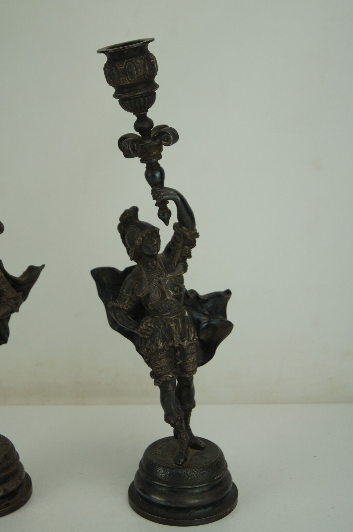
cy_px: 266
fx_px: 1106
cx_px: 176
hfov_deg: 18.1
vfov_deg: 27.0
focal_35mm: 75
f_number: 5.6
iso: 160
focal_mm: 50
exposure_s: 1/160
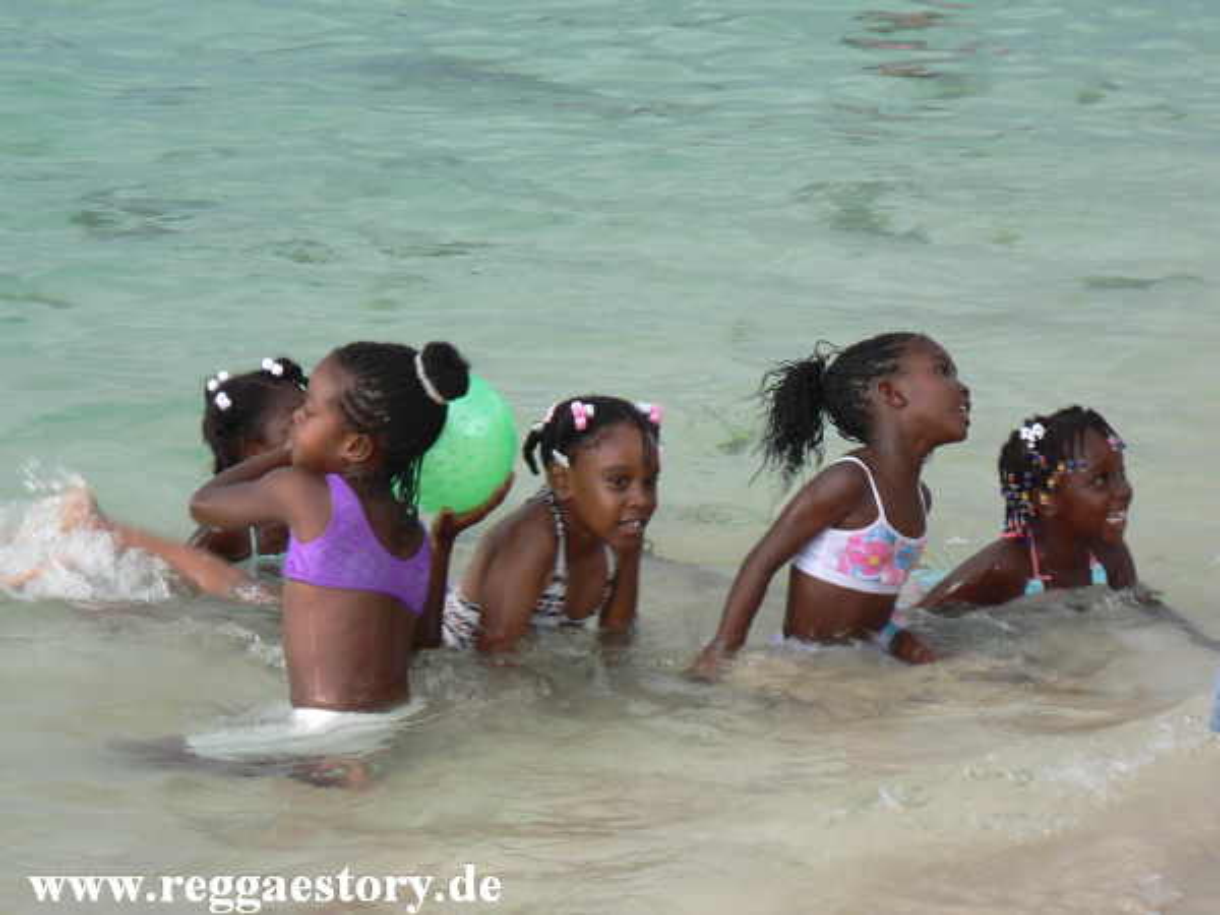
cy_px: 458
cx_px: 610
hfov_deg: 9.9
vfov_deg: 7.5
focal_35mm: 199
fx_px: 7014
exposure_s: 1/40
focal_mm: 34.2
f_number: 3.3
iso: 64
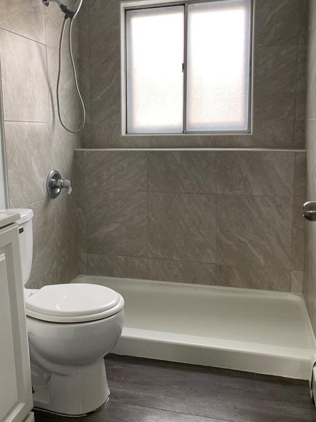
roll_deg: +0.0
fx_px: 390
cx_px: 138
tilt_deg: -6.6
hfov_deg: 44.0
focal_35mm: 32
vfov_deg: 56.7
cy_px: 184
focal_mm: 3.99
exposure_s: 1/121
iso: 64
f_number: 1.8
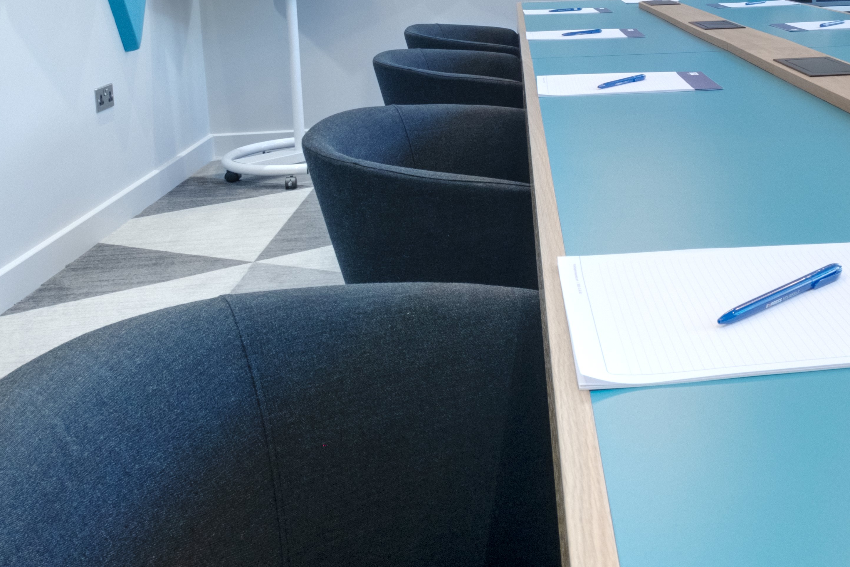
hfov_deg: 46.0
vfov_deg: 31.9
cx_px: 678
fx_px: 944
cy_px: 62
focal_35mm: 40
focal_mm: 10
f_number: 10
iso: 400
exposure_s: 1/15
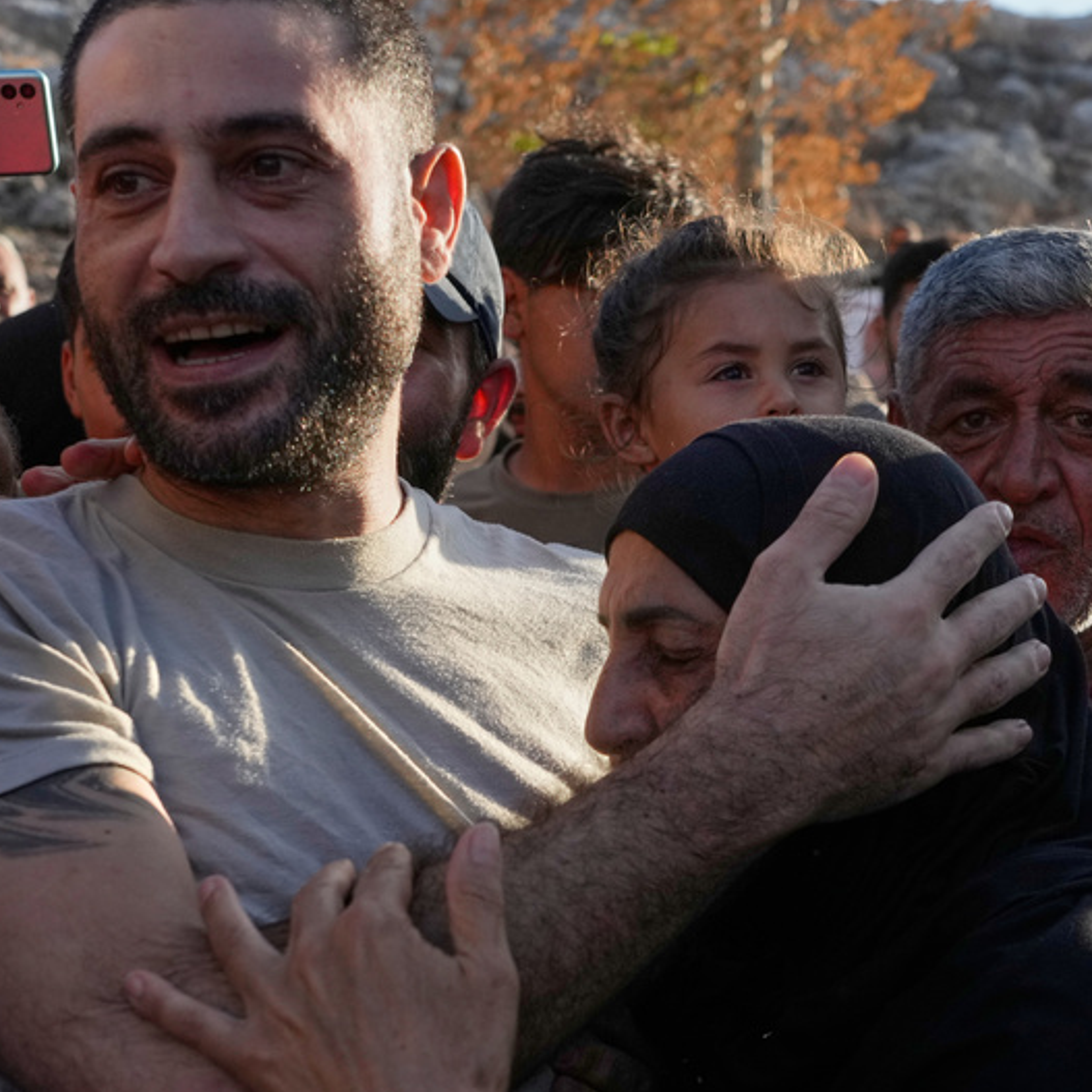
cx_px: 549
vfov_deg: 26.1
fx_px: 2356
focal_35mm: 66
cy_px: 651
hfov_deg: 26.1
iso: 1000
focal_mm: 40
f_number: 6.3
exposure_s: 1/1600
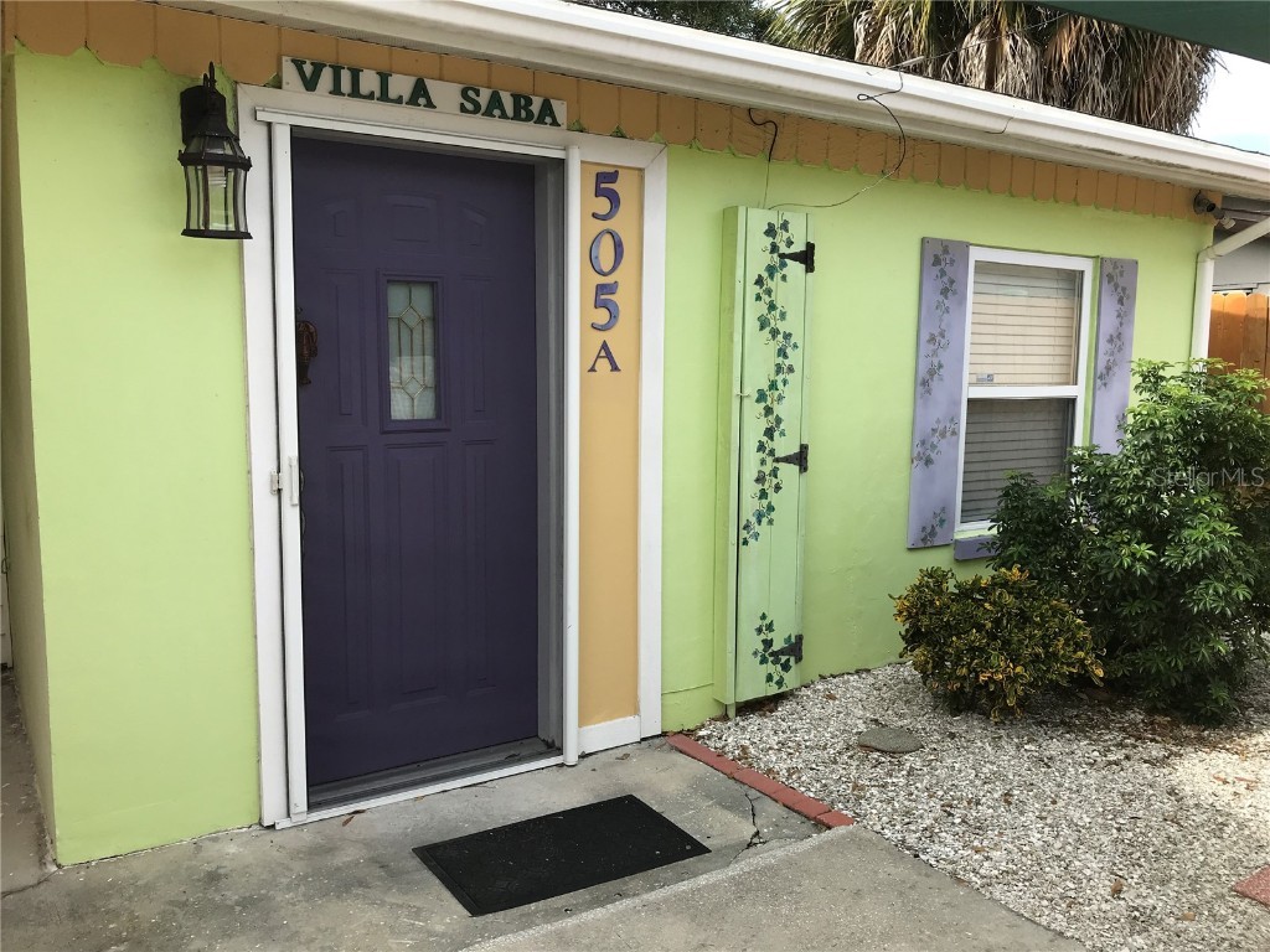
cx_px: 635
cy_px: 476
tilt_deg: -7.5
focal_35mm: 28
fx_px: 1027
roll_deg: +0.0
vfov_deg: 49.7
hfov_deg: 63.4
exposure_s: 1/805
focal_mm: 3.99
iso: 20
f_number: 1.8
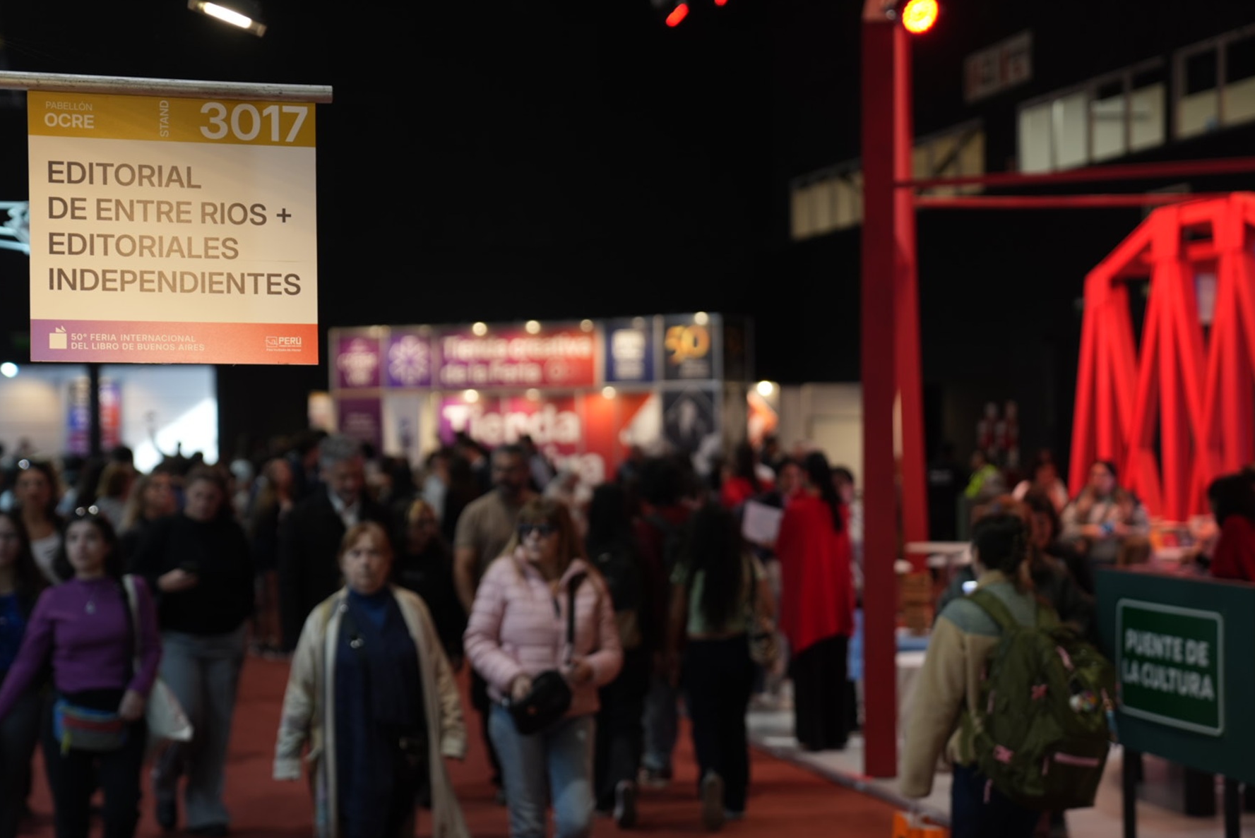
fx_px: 2337
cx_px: 590
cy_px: 437
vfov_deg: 20.3
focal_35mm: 67
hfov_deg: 30.1
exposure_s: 1/125
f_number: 2.8
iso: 400
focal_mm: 62
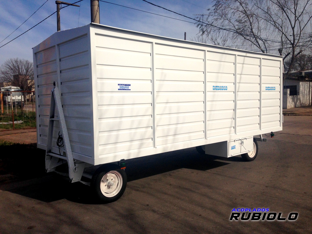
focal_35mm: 33
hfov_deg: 55.4
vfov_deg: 42.9
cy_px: 117
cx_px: 156
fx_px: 297
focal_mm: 4.12
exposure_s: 1/3876
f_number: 2.4
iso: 50
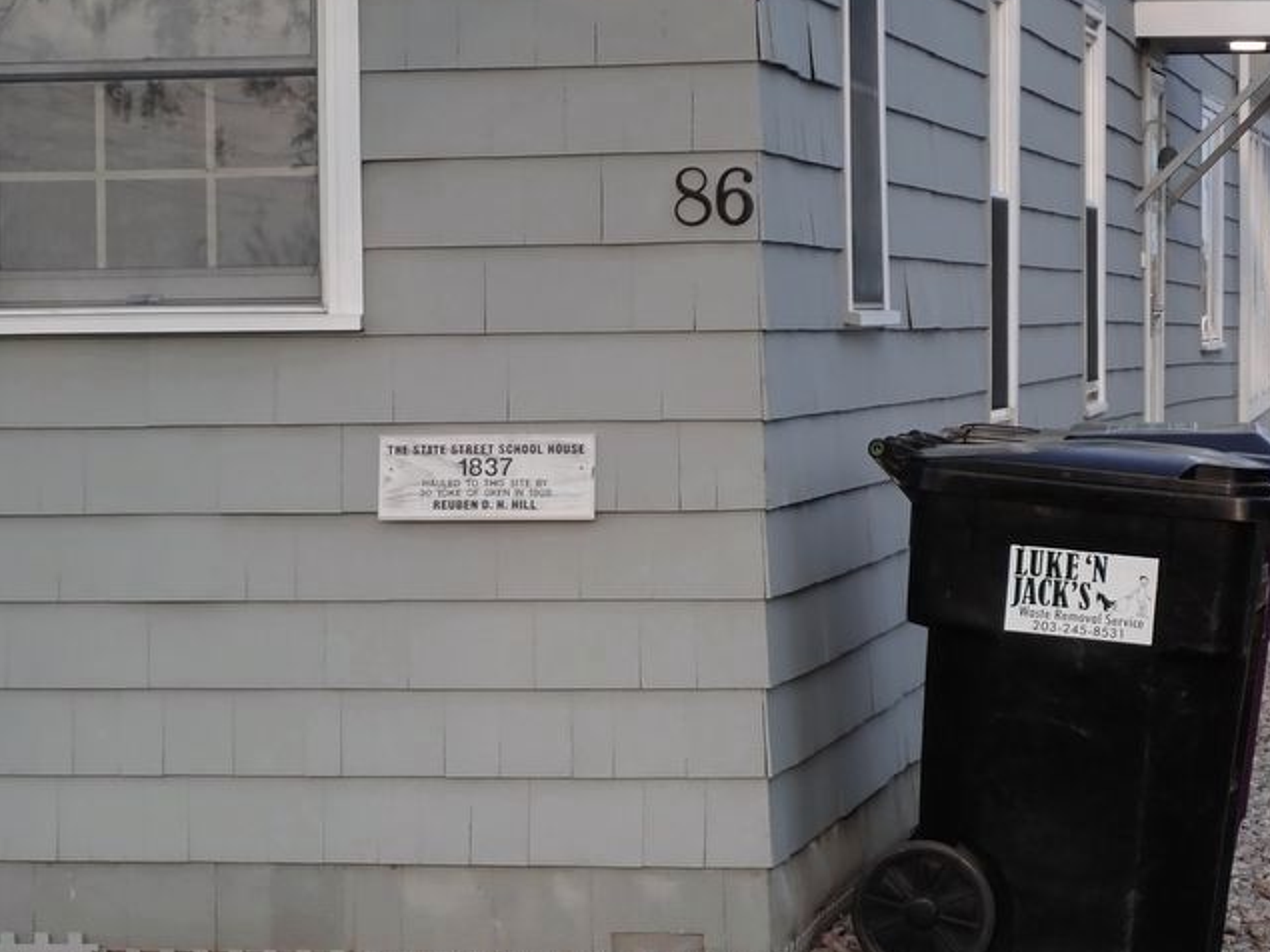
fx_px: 4622
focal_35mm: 126
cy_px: 510
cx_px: 478
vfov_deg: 11.8
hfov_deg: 15.6
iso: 125
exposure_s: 1/125
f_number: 4.9
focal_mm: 18
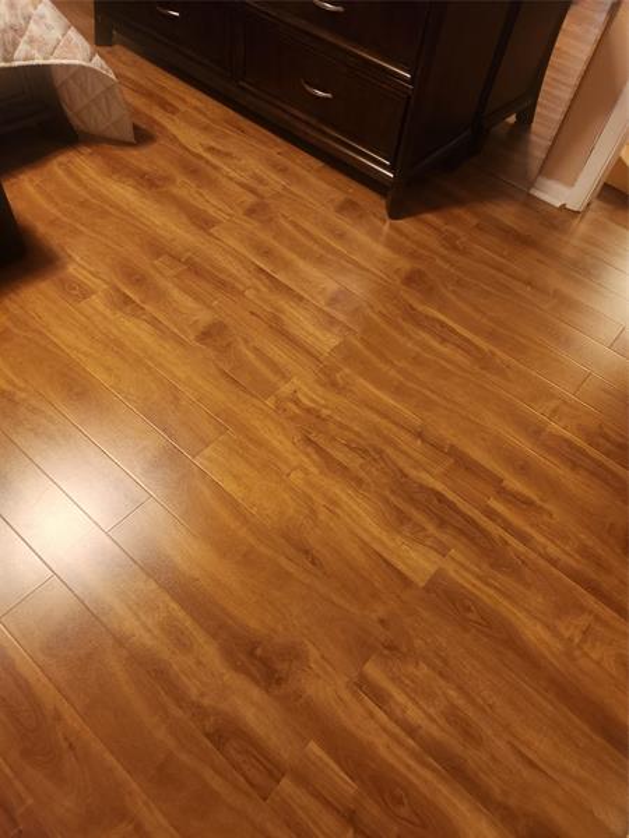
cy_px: 419
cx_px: 314
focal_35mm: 23
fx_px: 557
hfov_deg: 58.9
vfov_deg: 73.9
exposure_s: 1/60
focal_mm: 5.4
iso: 640
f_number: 1.8
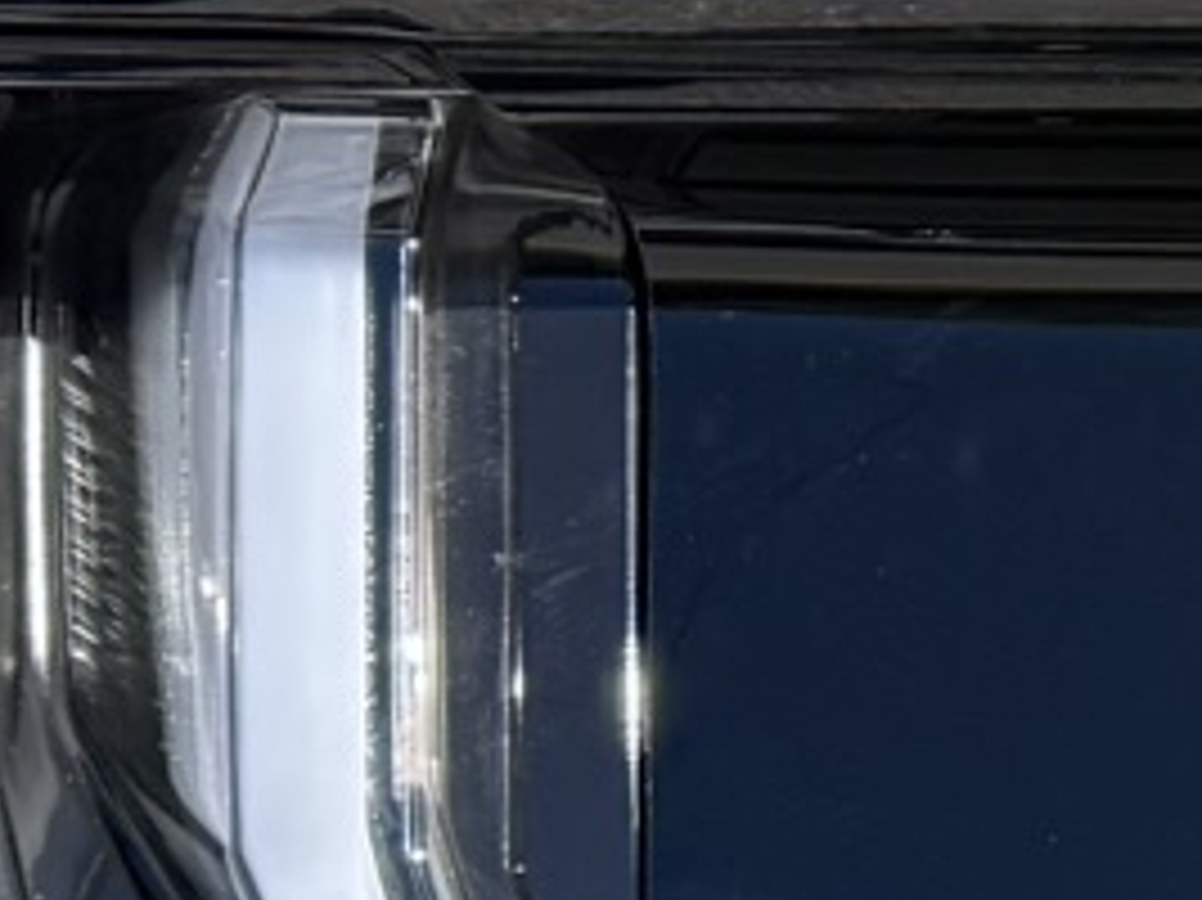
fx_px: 6386
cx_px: 2967
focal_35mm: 184
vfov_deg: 8.1
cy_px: 387
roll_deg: +0.3
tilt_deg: -26.8
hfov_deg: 9.5
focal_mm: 6.76
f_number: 1.78
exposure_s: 1/2232
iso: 100
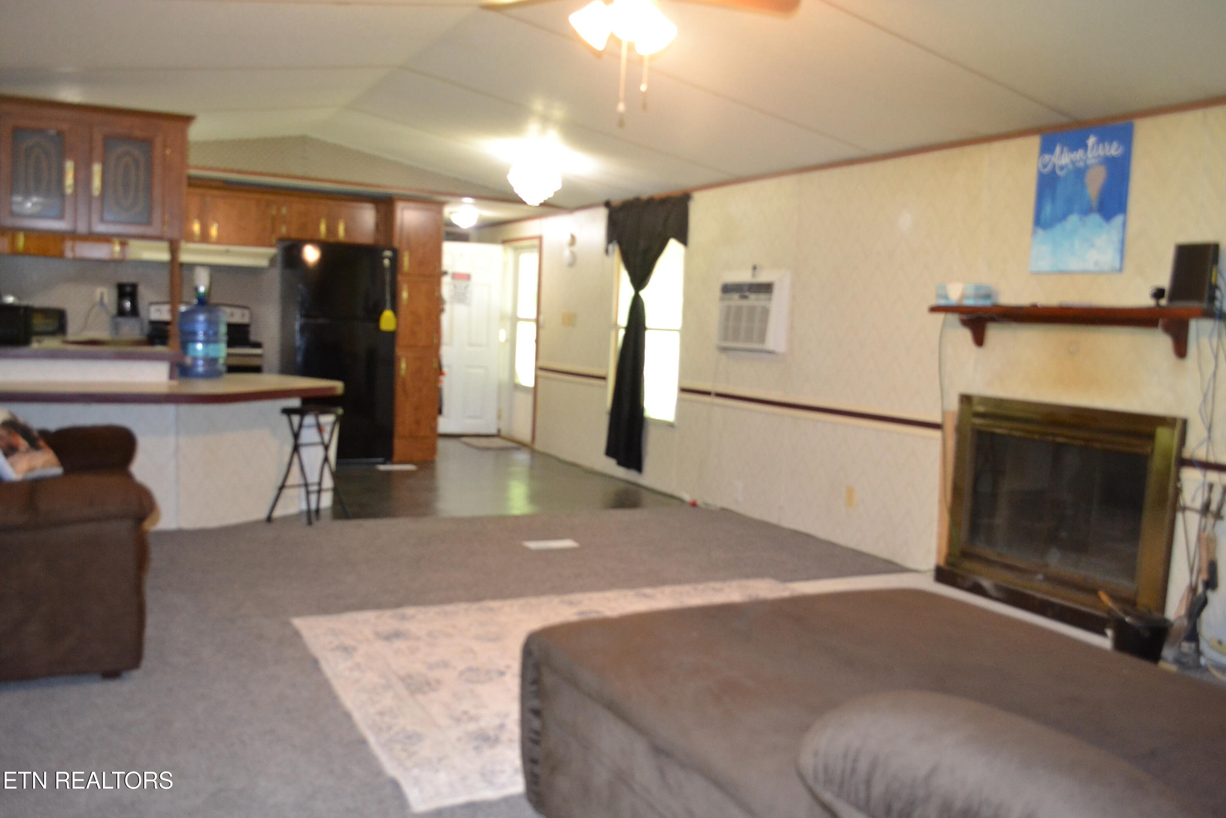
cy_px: 409
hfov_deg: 67.4
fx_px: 919
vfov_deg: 47.9
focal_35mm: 27
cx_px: 613
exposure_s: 1/60
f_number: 3.5
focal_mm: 18
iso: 2000
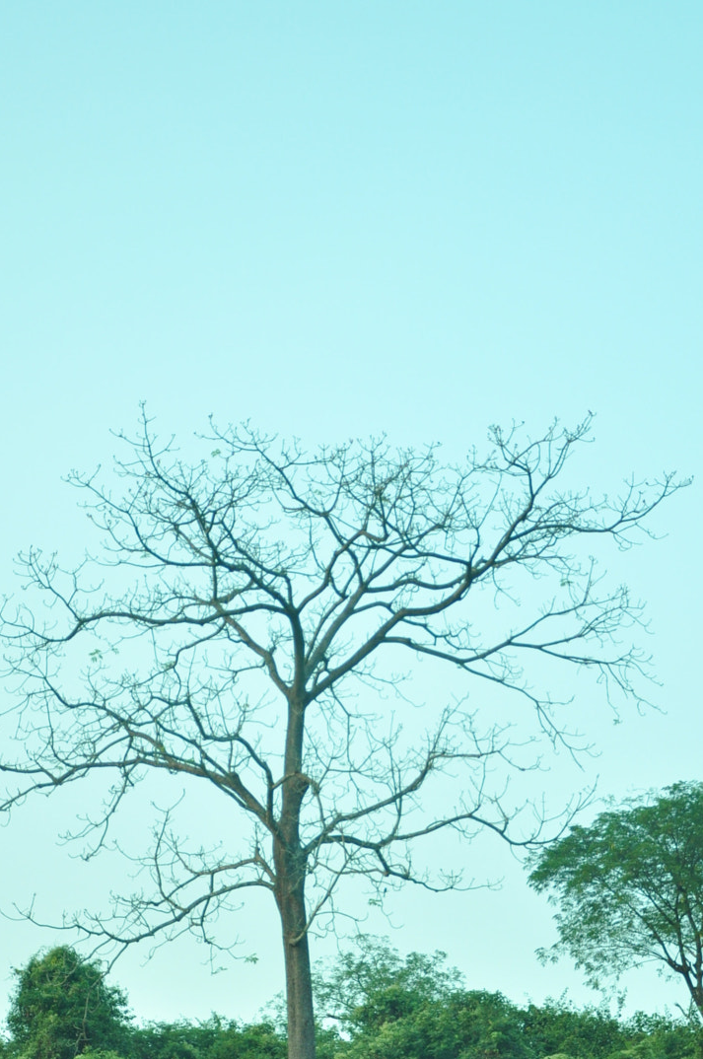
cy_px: 663
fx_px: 2232
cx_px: 348
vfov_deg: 26.6
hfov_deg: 17.9
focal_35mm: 76
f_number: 4.2
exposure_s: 1/320
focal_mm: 34
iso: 640
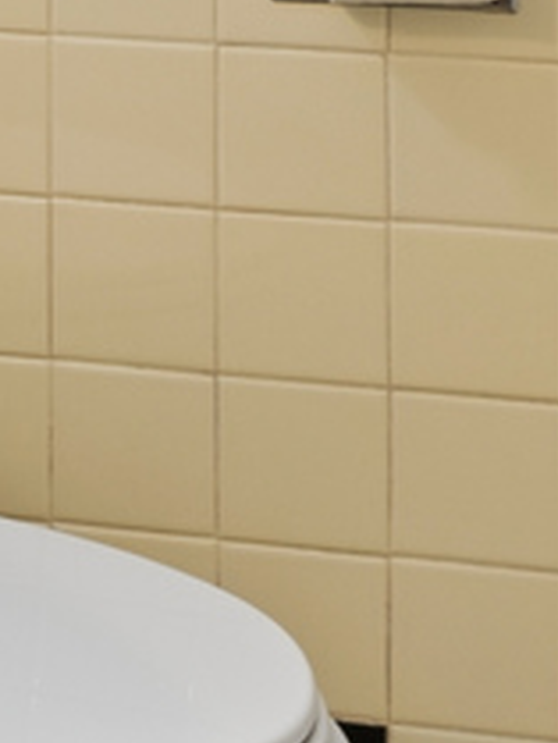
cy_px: -700
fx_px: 2635
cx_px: -458
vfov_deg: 13.8
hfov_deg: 11.2
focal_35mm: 123
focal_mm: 16.5
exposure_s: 1/20
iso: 200
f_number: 9.5
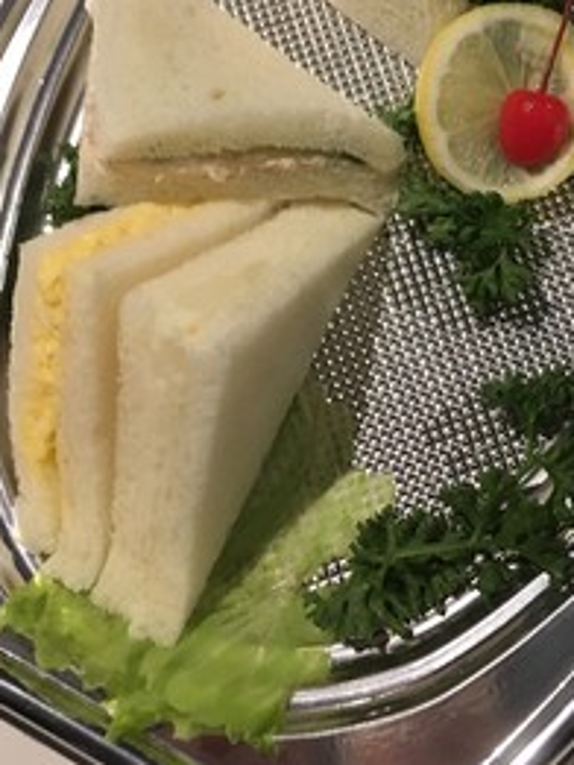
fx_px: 1105
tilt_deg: -70.3
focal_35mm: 50
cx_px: 439
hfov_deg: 28.6
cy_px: 185
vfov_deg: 37.2
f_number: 2.2
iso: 200
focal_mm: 4.15
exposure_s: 1/17
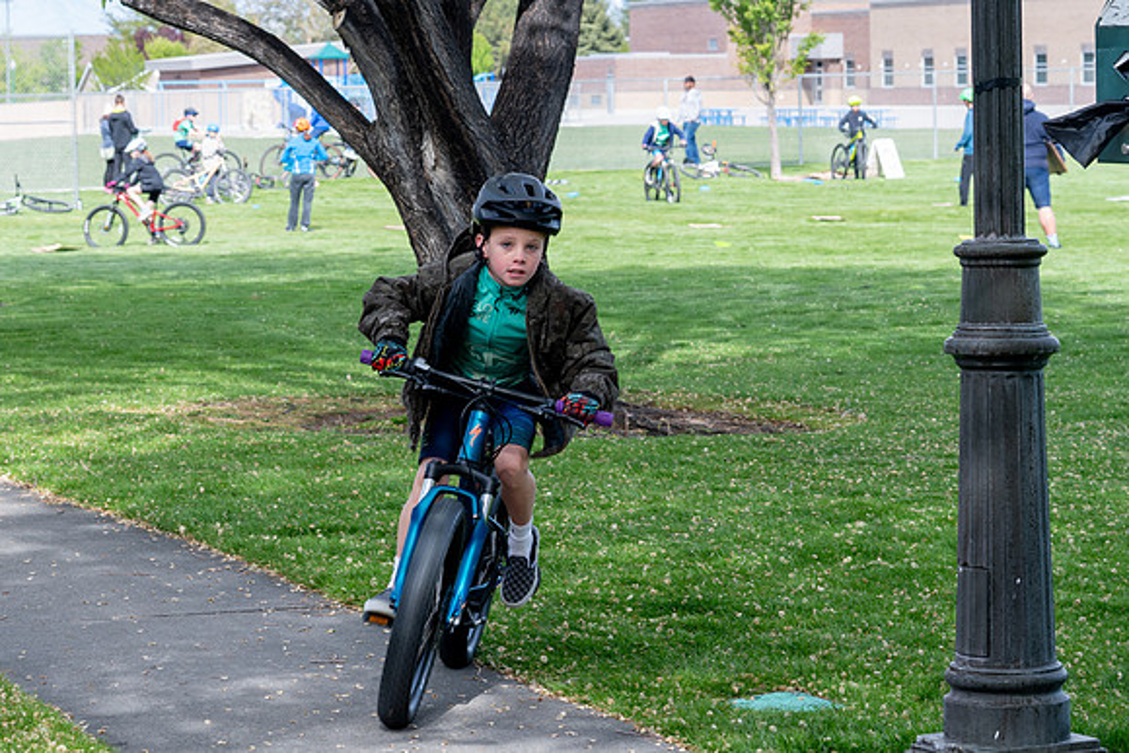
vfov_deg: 11.5
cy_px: 344
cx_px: 516
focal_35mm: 119
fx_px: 3737
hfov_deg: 17.2
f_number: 7.1
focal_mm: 72
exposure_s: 1/160
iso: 200
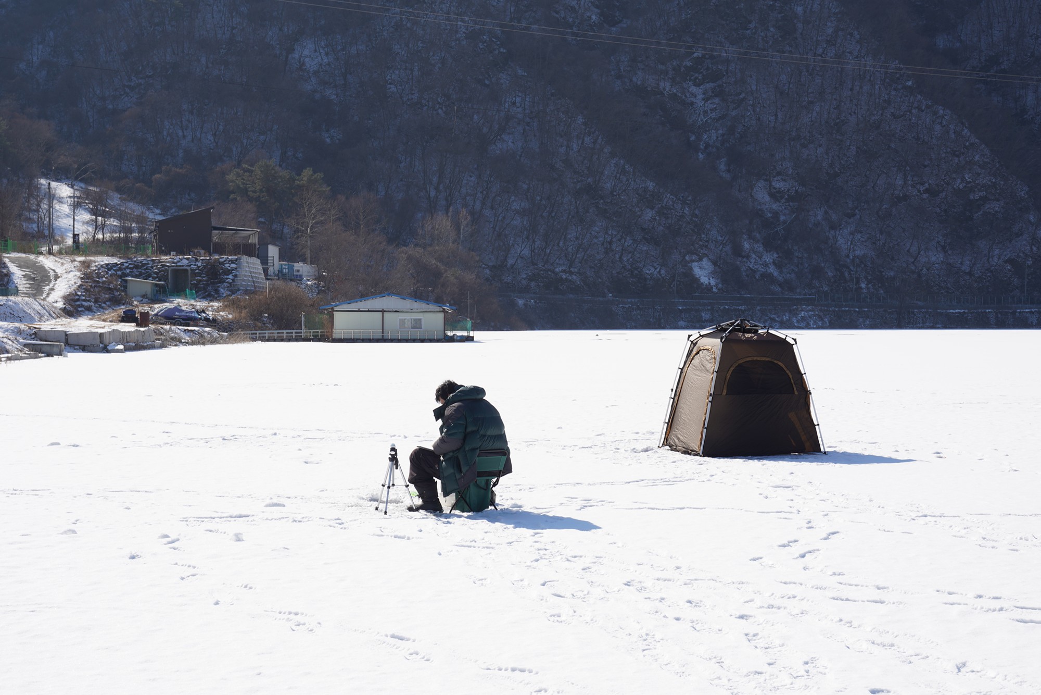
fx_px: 1735
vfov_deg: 22.6
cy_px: 348
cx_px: 520
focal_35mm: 60
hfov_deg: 33.4
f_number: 14
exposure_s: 1/100
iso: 100
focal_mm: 60
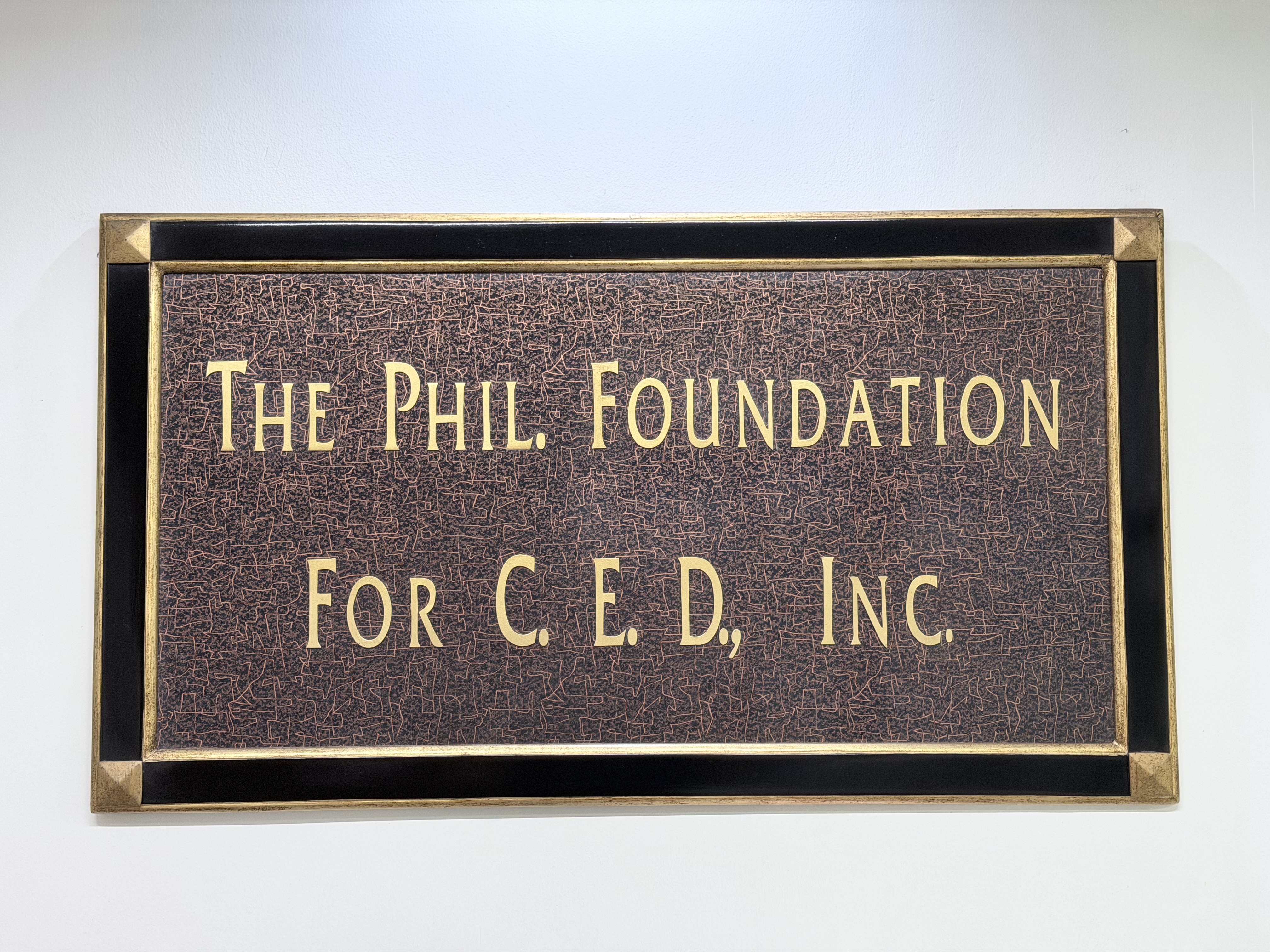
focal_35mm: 48
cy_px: 476
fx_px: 1761
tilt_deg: +3.9
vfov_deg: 30.3
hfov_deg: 39.7
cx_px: 635
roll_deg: +0.7
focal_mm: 6.76
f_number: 1.78
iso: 250
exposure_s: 1/40
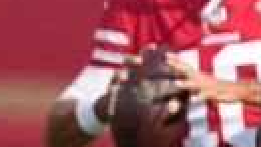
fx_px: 13386
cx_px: 345
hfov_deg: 1.1
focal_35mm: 1935
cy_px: 28
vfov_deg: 0.6
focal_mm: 600
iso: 500
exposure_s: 1/2500
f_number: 4
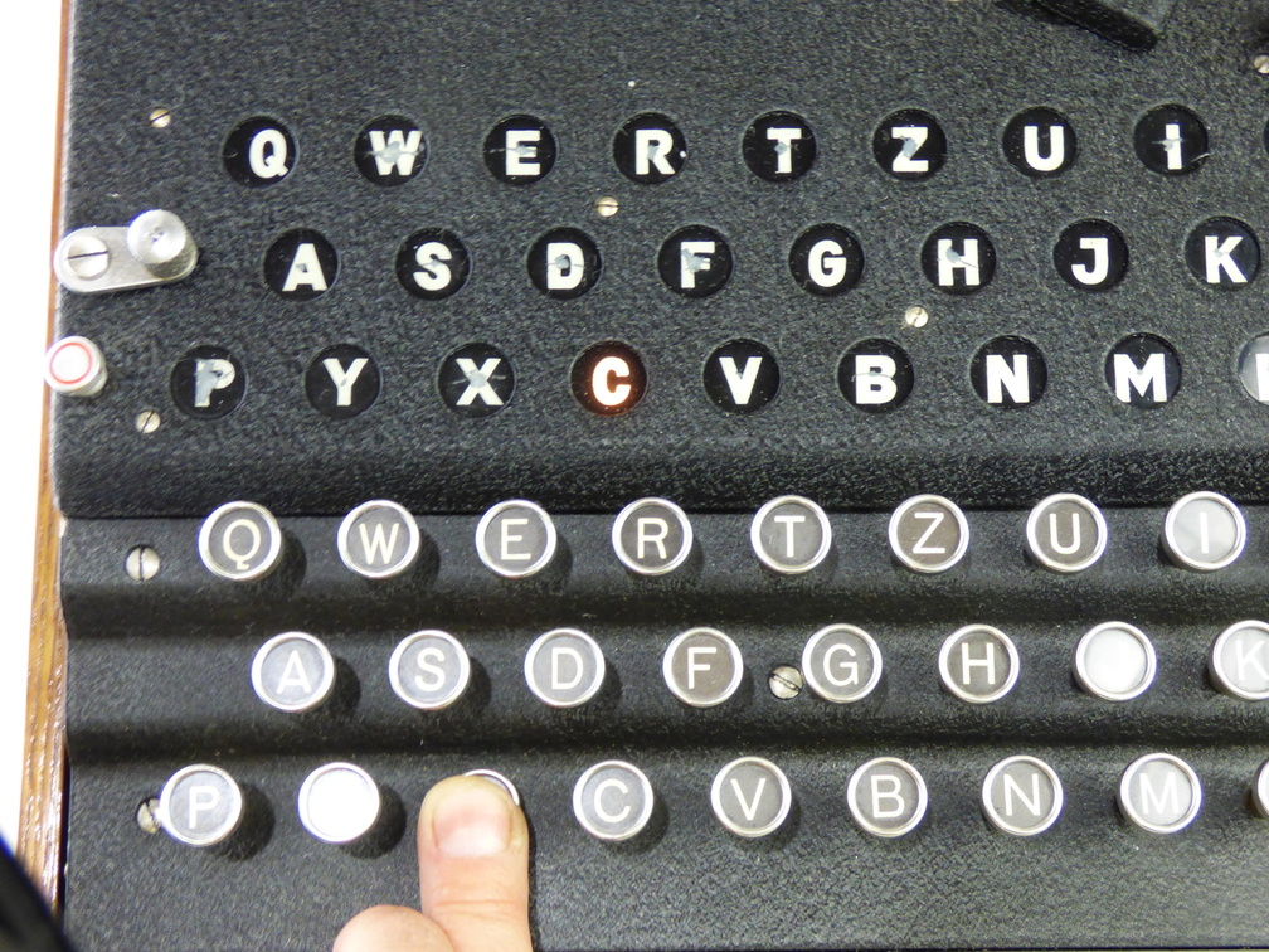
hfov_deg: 33.2
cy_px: 476
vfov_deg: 25.2
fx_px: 2126
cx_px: 634
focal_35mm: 58
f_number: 4
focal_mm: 9.92
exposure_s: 1/10
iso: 400
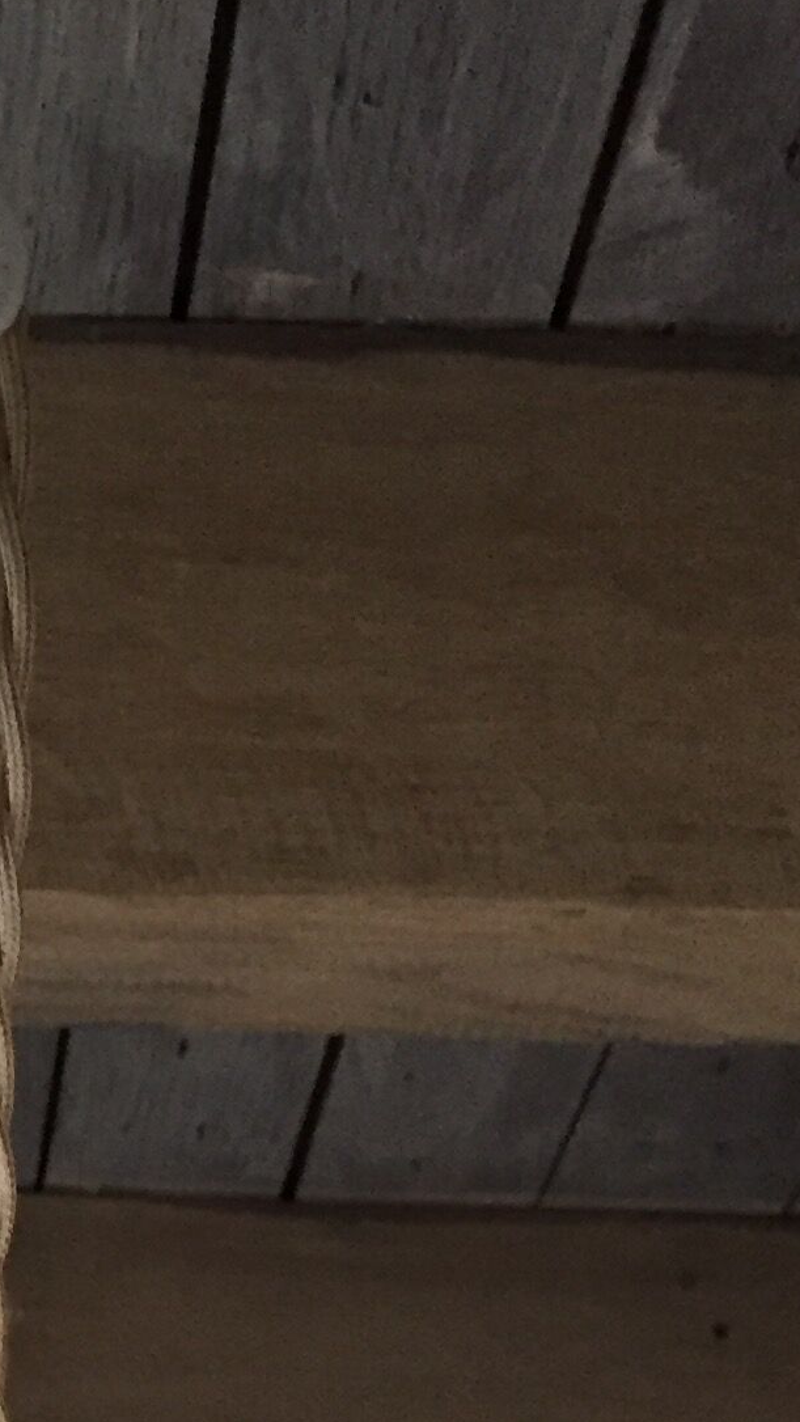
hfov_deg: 12.2
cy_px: 1920
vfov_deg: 20.3
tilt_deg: +14.5
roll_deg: -1.7
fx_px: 3582
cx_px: -373
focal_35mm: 95
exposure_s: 1/20
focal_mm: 4.15
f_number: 2.2
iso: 250
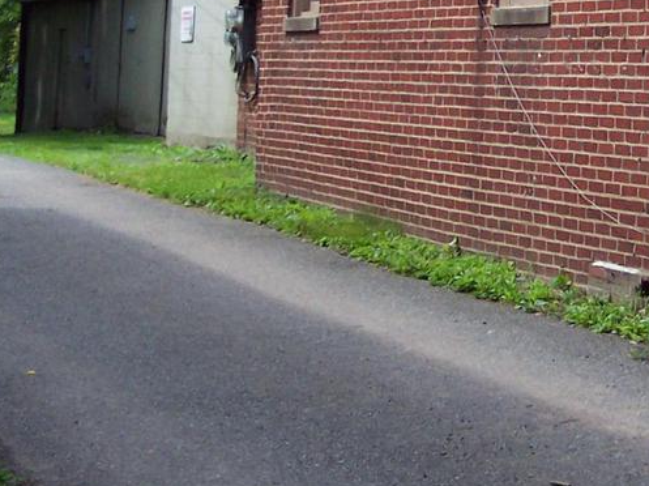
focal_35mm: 110
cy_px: -90
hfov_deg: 17.3
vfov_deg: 13.1
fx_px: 2061
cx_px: 704
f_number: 2.8
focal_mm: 8
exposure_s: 1/700
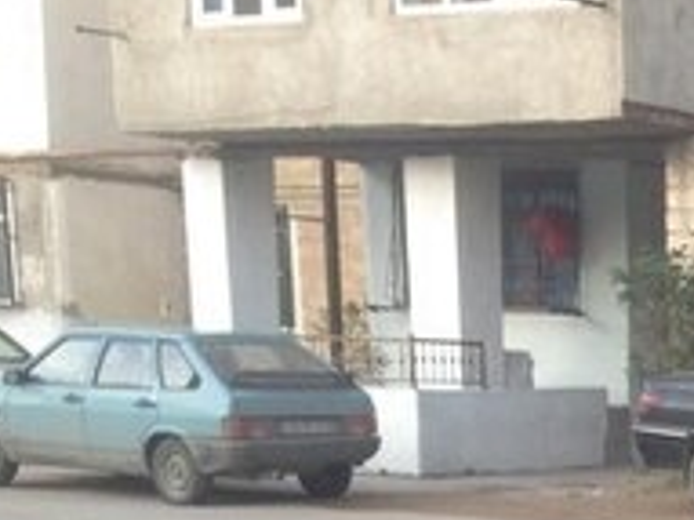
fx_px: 2284
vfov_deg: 12.1
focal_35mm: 114
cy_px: 885
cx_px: 1006
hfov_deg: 16.0
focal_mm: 4.12
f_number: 2.4
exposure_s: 1/24
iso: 50
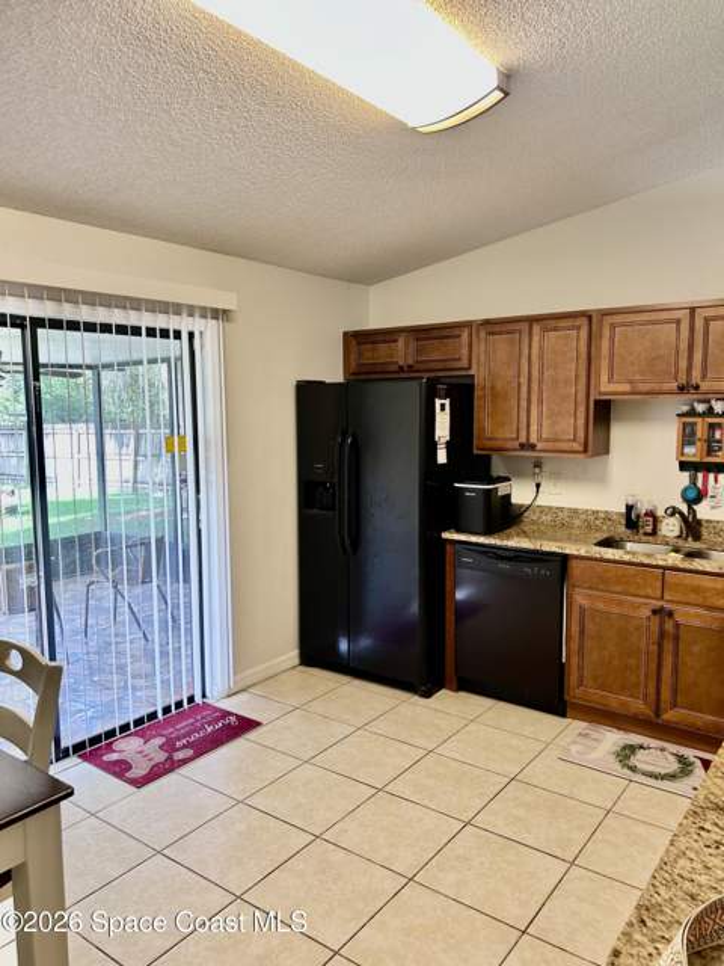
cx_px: 362
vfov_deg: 67.3
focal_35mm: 26
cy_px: 483
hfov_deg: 53.1
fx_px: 725
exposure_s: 1/60
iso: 80
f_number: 1.5
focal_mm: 5.7
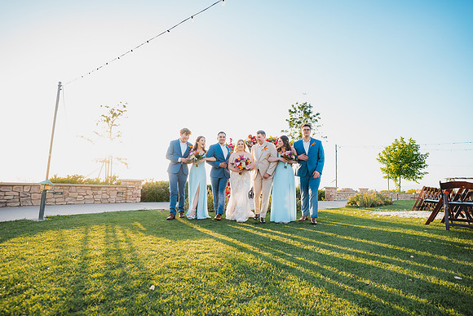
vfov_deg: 67.4
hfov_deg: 90.0
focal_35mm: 18
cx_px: 236
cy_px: 158
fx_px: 237
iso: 125
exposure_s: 1/160
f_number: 2.8
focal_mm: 18
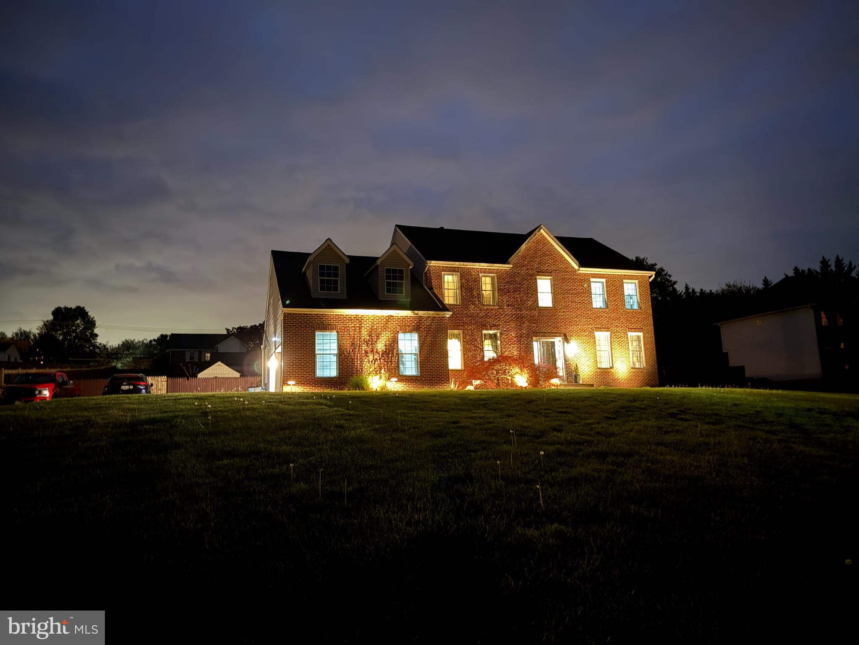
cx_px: 430
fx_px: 596
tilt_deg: +10.0
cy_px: 322
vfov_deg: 56.8
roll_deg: +2.7
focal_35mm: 24
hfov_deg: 71.6
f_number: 1.78
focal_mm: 6.76
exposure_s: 1/2
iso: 1000
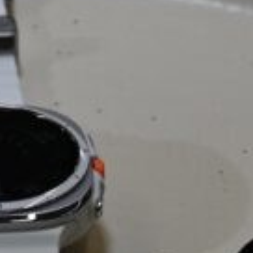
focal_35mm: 570
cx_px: 15
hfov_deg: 3.1
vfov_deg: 3.1
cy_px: 307
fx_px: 4717
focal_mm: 79
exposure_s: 1/250
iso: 250
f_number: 4.8
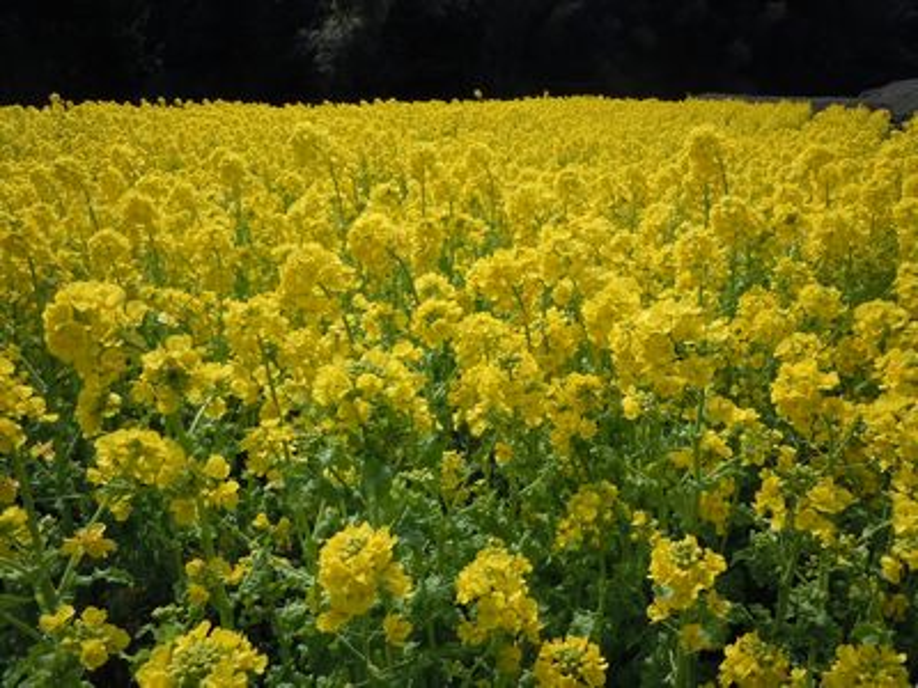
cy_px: 344
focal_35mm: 28
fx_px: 743
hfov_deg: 63.4
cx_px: 459
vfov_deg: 49.7
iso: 100
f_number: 3.7
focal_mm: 5
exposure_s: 1/800
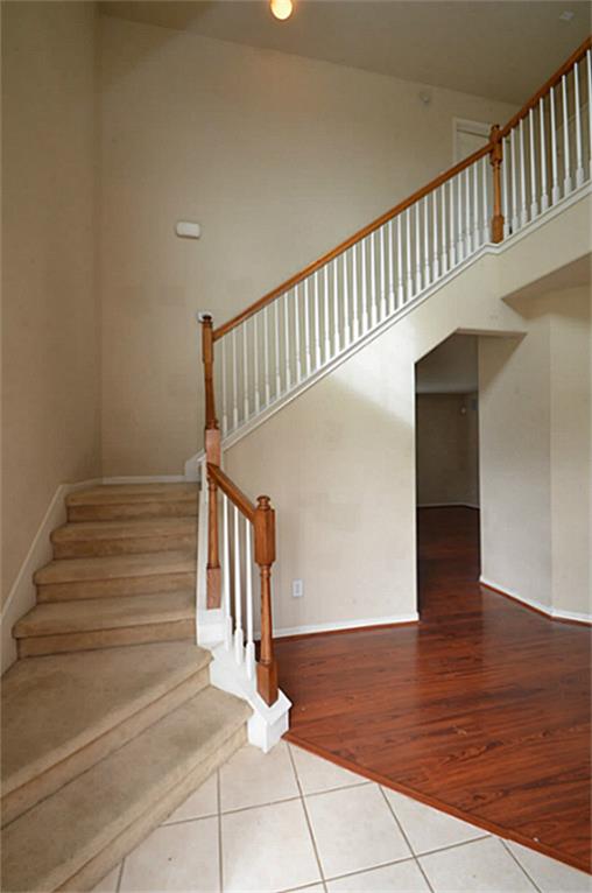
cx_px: 296
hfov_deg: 77.1
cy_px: 446
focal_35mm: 15
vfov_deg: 100.5
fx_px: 371
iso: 800
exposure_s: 1/125
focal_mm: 10
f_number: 7.1
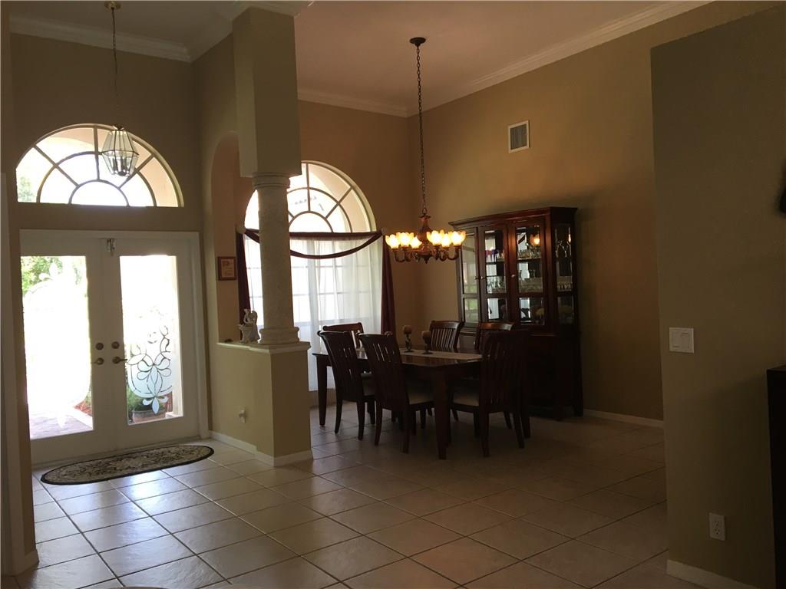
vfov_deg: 48.2
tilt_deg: -1.2
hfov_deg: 61.7
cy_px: 294
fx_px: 658
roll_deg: +1.6
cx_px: 393
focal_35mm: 29
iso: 25
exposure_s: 1/30
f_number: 2.2
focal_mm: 4.15
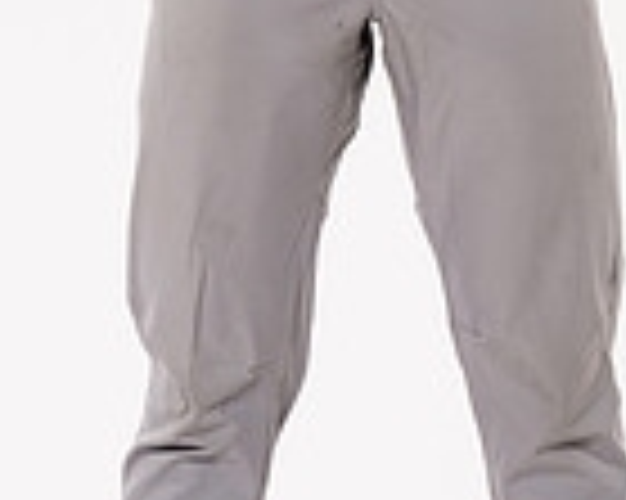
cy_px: -509
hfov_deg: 9.1
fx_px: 3944
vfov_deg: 7.0
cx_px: 347
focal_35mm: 213
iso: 800
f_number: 8
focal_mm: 70
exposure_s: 1/250
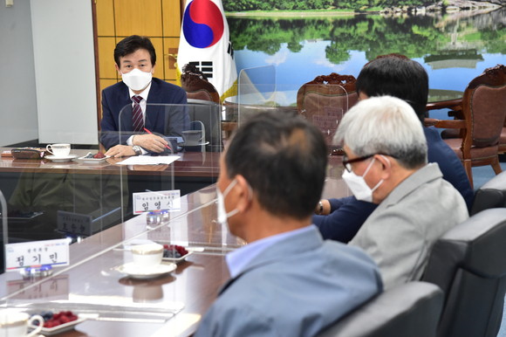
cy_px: 168
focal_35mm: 92
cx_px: 253
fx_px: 1292
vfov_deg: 14.8
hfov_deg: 22.2
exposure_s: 1/250
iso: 5000
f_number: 5.6
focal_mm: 92
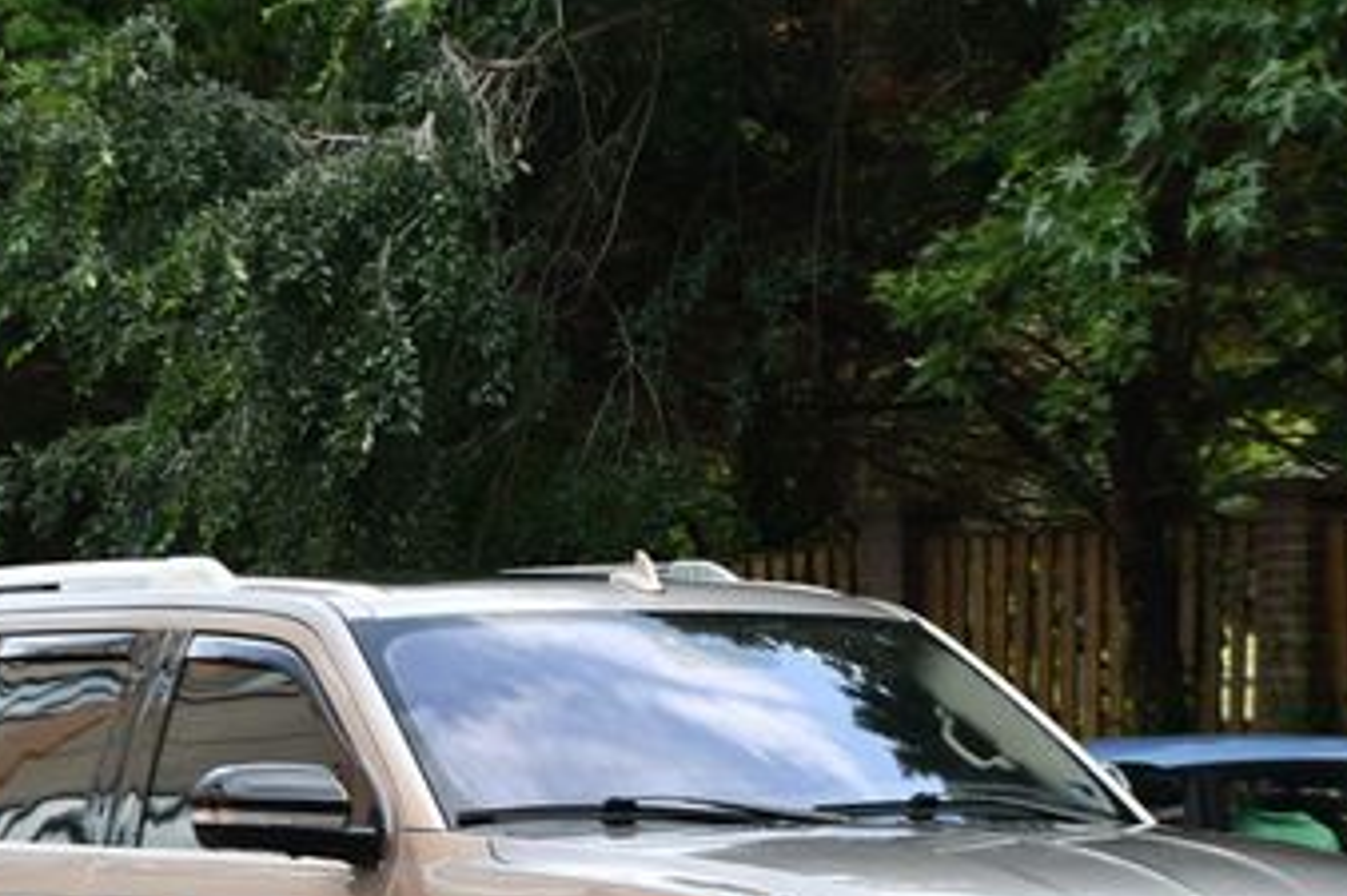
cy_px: 781
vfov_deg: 6.5
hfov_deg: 9.7
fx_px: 7928
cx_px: 578
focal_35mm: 212
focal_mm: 75
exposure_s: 1/250
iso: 280
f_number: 5.6
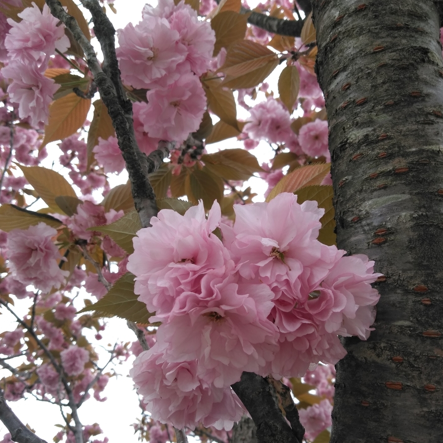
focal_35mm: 31
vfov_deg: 52.2
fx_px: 449
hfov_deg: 52.5
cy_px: 267
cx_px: 221
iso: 38
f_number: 2.2
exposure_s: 1/330
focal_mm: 3.46
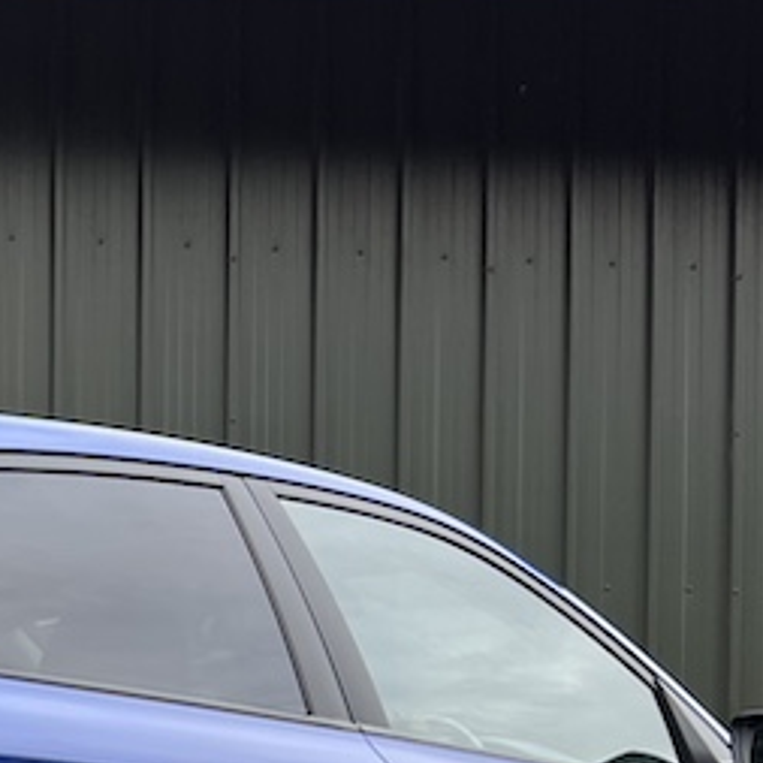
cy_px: 899
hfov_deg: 18.3
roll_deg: +0.8
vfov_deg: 18.2
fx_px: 2269
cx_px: -106
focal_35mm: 91
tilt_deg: -0.8
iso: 50
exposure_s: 1/780
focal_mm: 5.7
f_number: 1.5
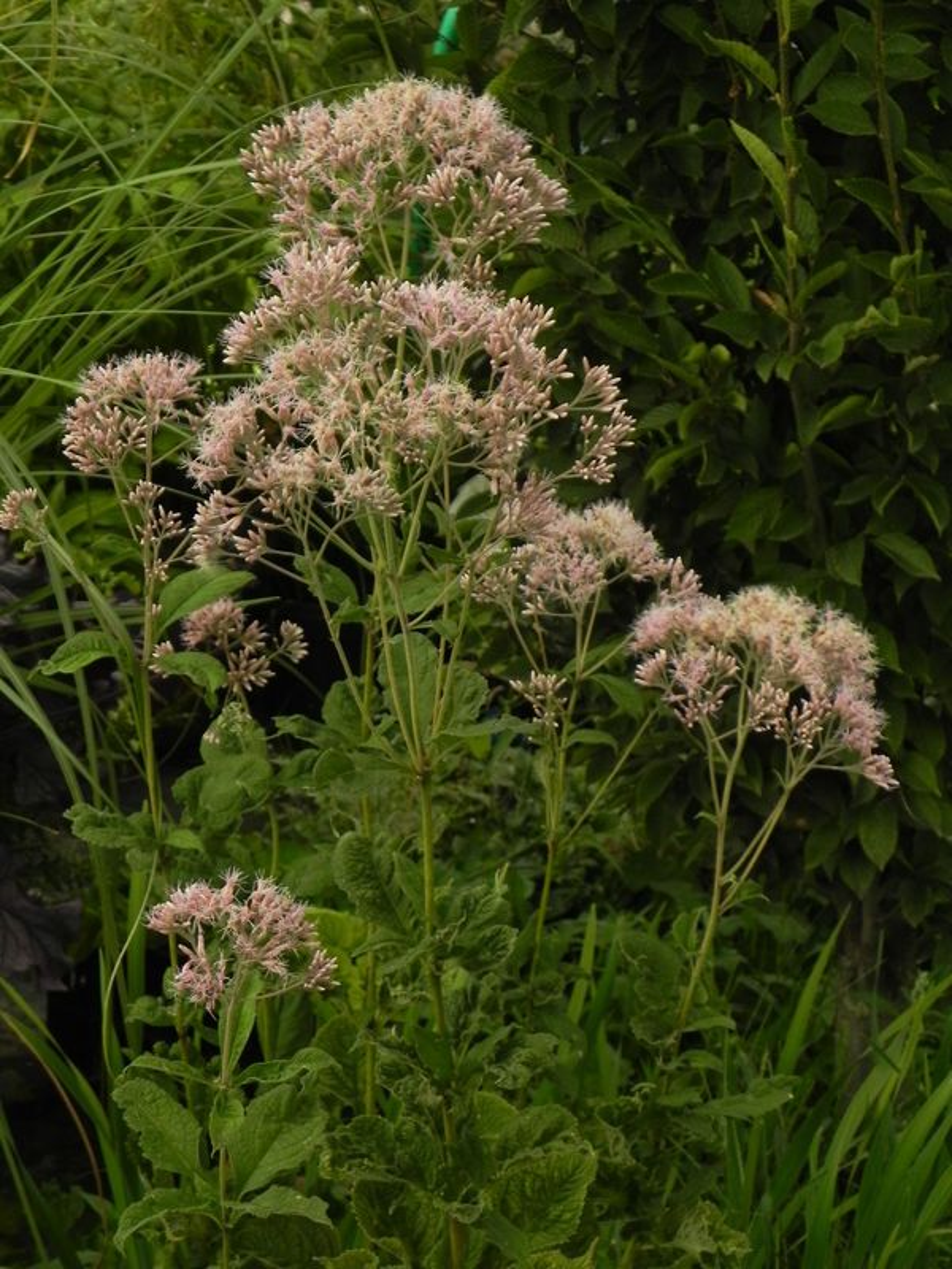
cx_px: 476
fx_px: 3484
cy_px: 634
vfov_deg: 20.7
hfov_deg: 15.6
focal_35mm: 95
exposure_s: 1/15
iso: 160
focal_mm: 16.9
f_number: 4
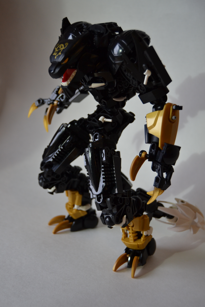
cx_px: 102
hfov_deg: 23.8
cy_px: 154
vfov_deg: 35.1
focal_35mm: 57
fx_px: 487
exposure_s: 1/60
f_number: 4.8
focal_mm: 38
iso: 500
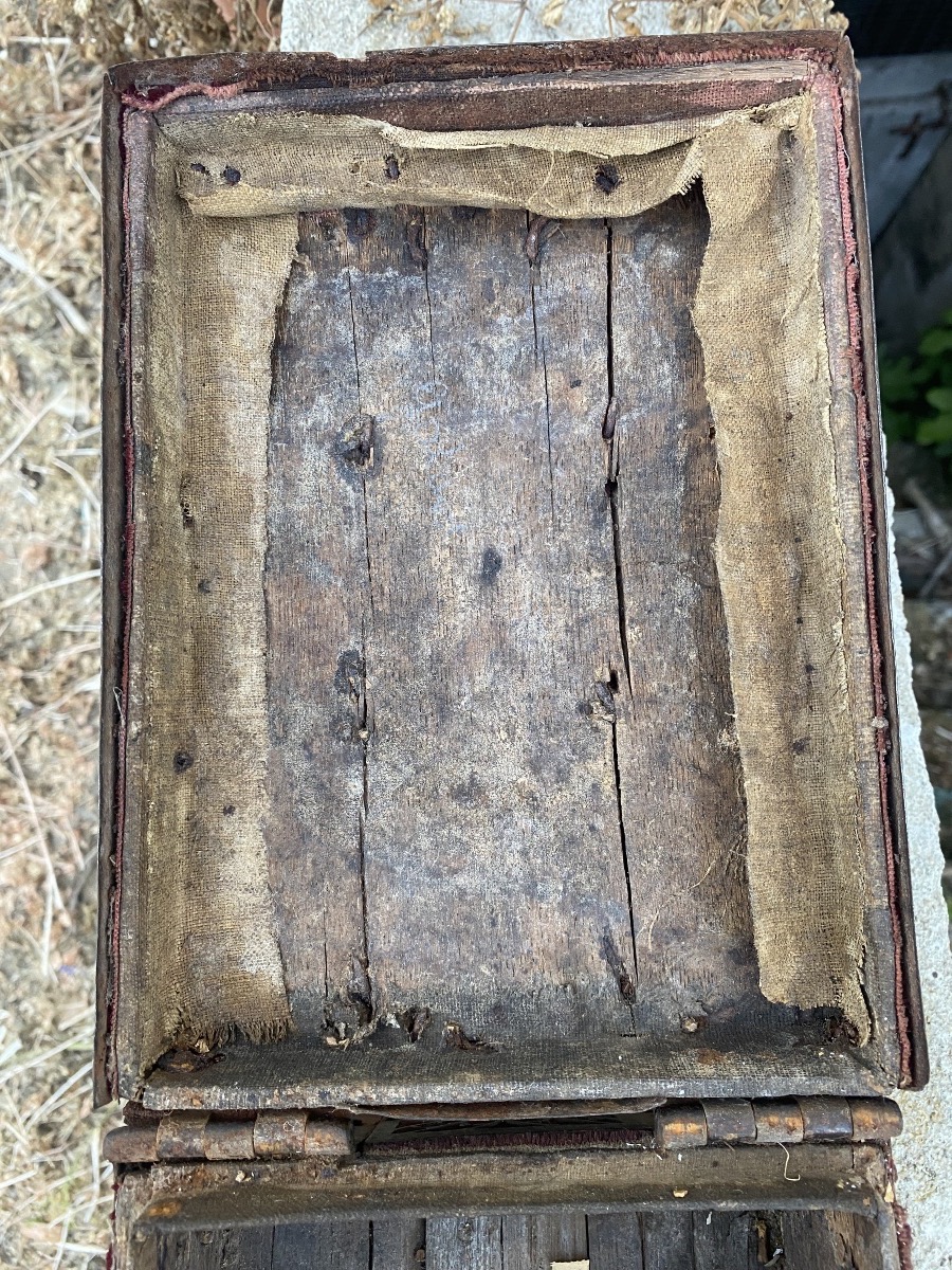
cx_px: 476
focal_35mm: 26
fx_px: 953
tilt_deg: -75.7
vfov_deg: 67.3
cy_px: 635
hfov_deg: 53.1
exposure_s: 1/63
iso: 125
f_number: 1.8
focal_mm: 4.25
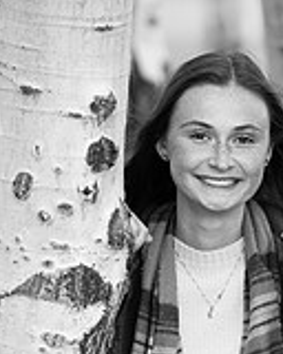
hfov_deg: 3.7
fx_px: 4429
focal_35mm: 423
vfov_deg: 4.6
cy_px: 299
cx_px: 201
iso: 400
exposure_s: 1/400
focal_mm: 160
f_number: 4
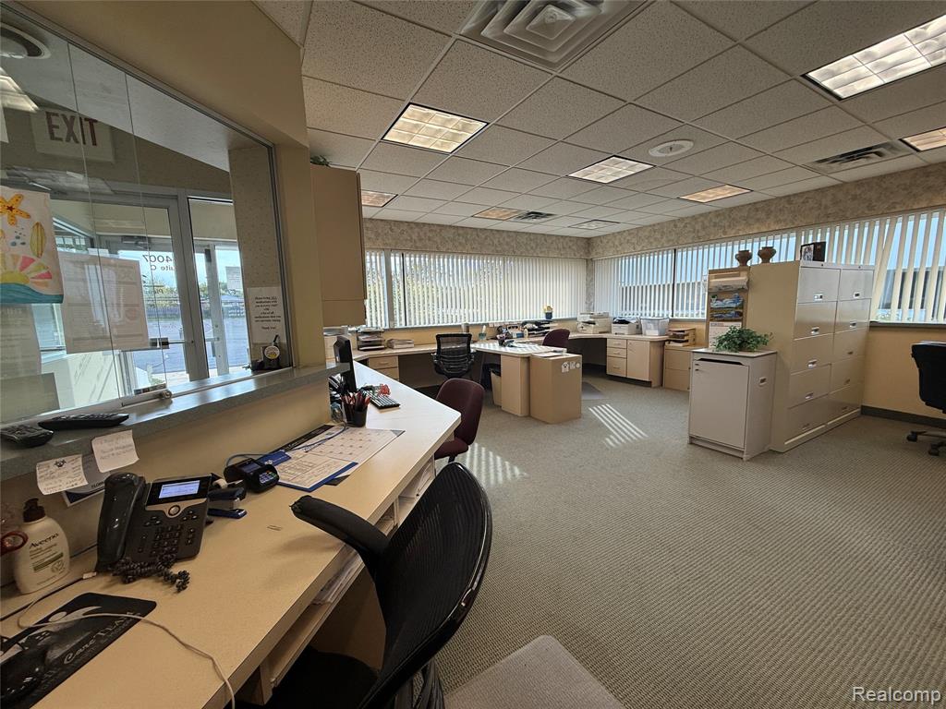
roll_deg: +1.7
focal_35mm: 14
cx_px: 473
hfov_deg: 102.1
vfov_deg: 85.7
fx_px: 383
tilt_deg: -6.9
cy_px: 354
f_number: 2.2
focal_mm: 2.22
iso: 64
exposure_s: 1/120
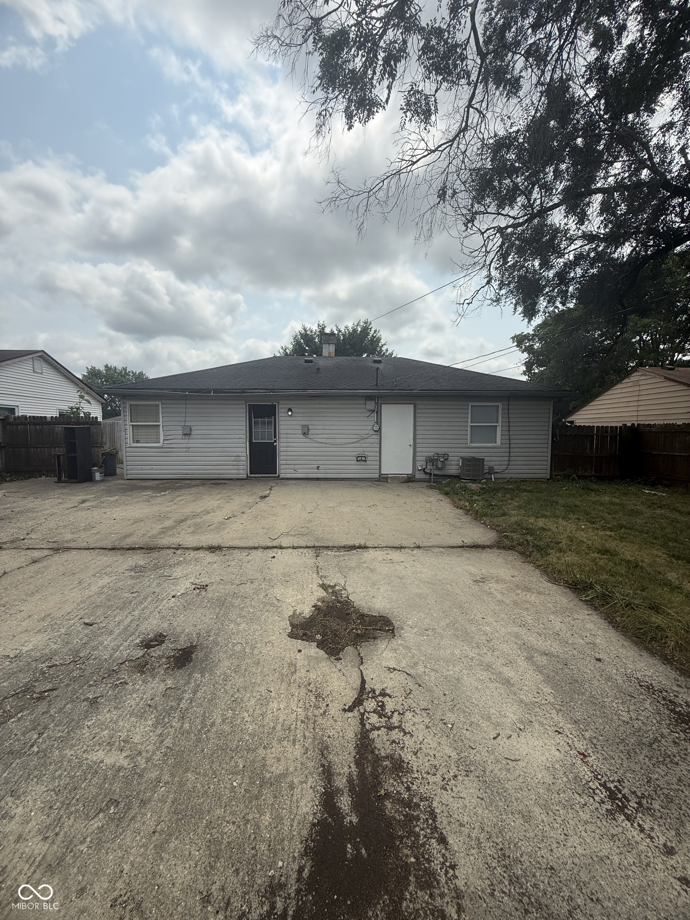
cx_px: 345
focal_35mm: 14
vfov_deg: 102.1
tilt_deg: -5.2
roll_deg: +0.3
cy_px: 460
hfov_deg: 85.7
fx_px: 372
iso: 50
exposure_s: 1/2717
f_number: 2.2
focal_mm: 2.22
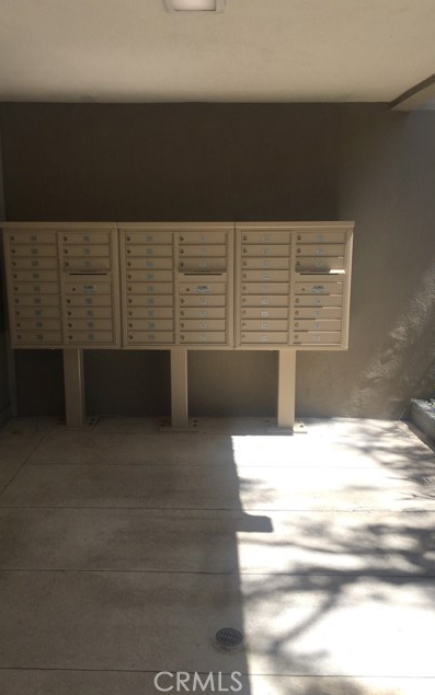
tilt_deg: -8.8
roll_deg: -0.1
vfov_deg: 61.2
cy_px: 347
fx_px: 588
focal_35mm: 31
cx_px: 188
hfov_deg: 40.5
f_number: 2.2
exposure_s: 1/1014
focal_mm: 4.15
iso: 32
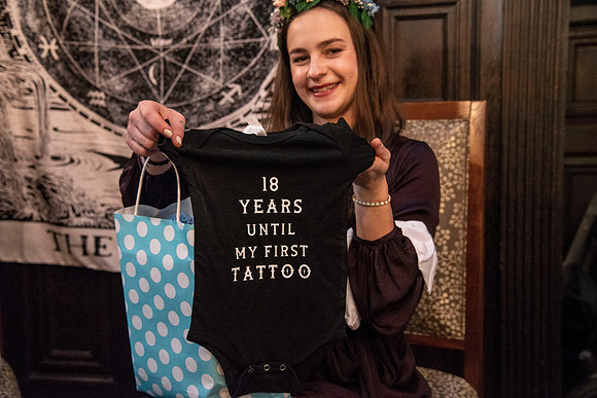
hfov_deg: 38.2
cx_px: 298
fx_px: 862
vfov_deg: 26.0
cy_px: 199
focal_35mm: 52
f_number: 4
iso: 3200
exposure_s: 1/200
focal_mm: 52
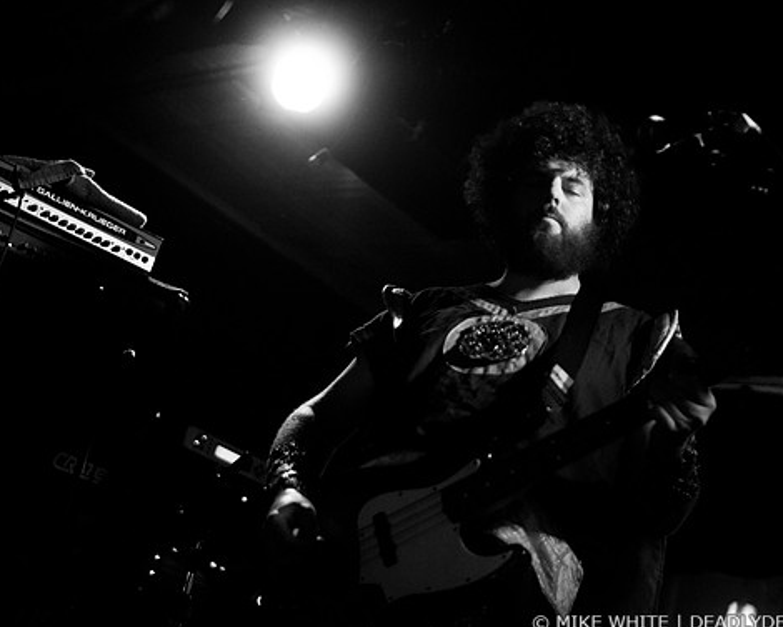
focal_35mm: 52
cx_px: 418
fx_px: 1205
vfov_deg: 29.1
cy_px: 316
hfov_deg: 36.0
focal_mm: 30
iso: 1000
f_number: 1.8
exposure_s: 1/50
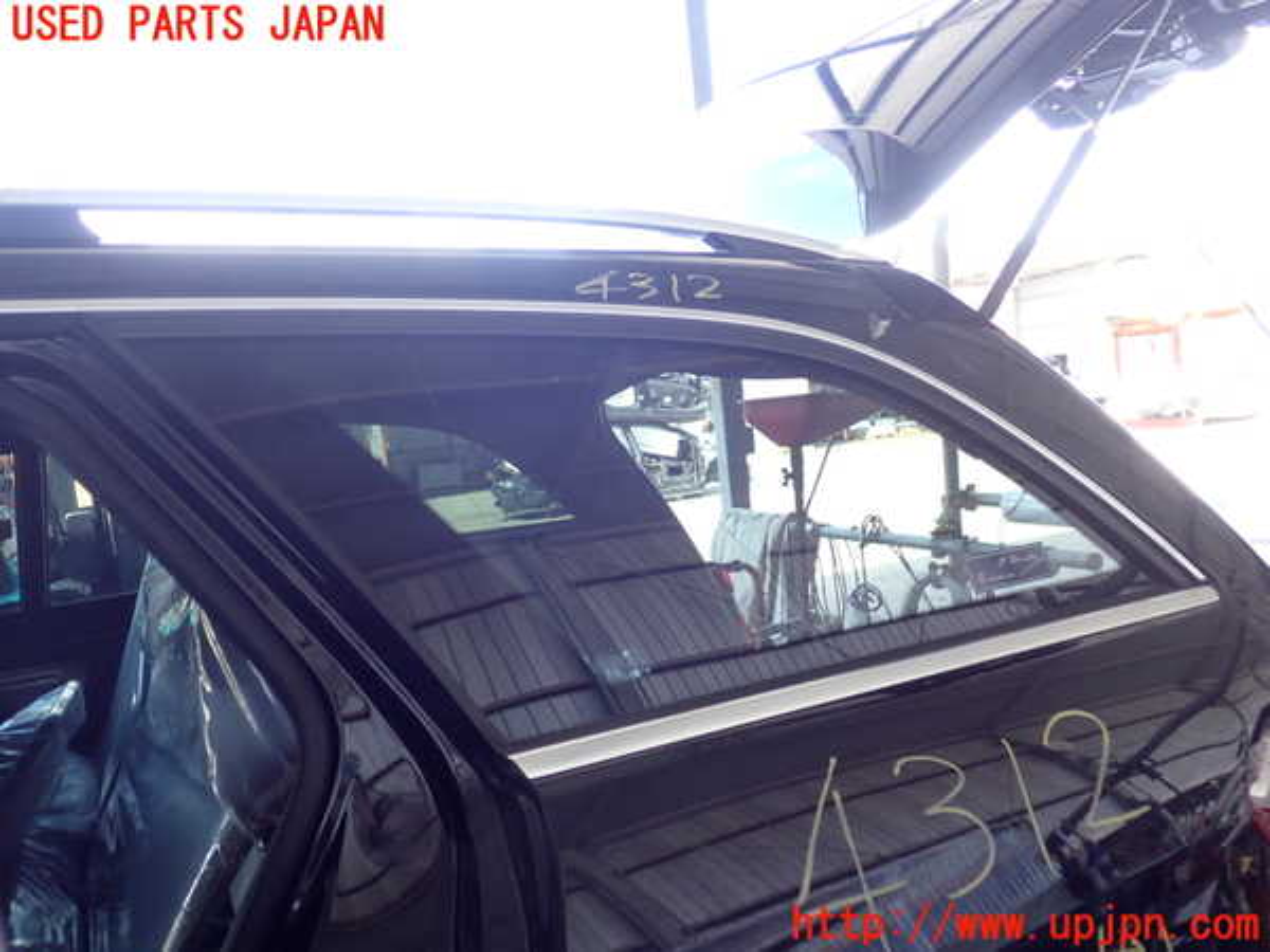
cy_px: 476
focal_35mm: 30
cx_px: 635
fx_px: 1101
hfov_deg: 60.0
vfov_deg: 46.8
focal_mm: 5.4
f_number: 2.3
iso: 160
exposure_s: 1/60
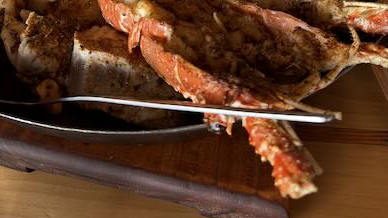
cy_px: -54
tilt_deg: -37.0
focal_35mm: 51
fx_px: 525
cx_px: 144
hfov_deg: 40.3
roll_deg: -0.6
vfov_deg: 21.5
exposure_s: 1/100
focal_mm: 6.76
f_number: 1.78
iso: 160
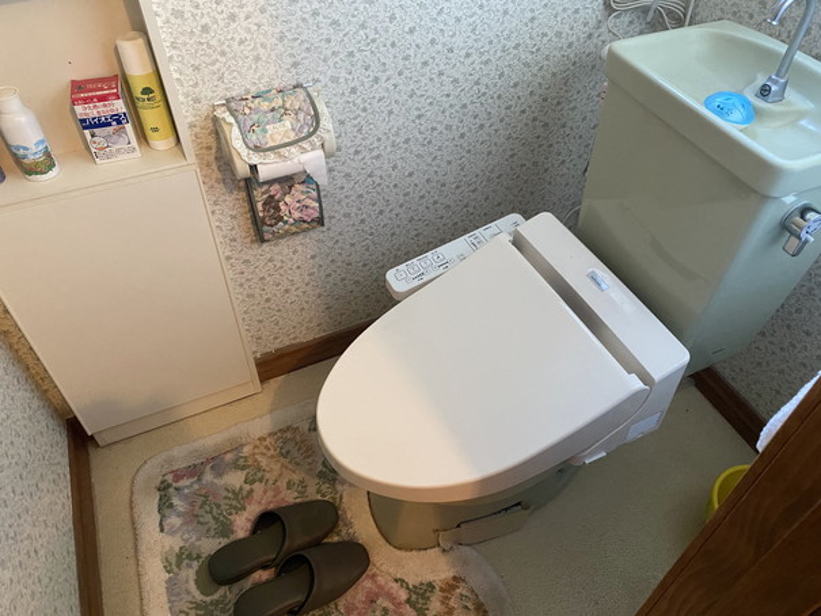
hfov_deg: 67.3
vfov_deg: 53.1
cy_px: 308
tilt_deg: -46.8
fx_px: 617
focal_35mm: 26
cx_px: 410
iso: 500
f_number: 1.8
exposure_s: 1/50
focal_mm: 4.25
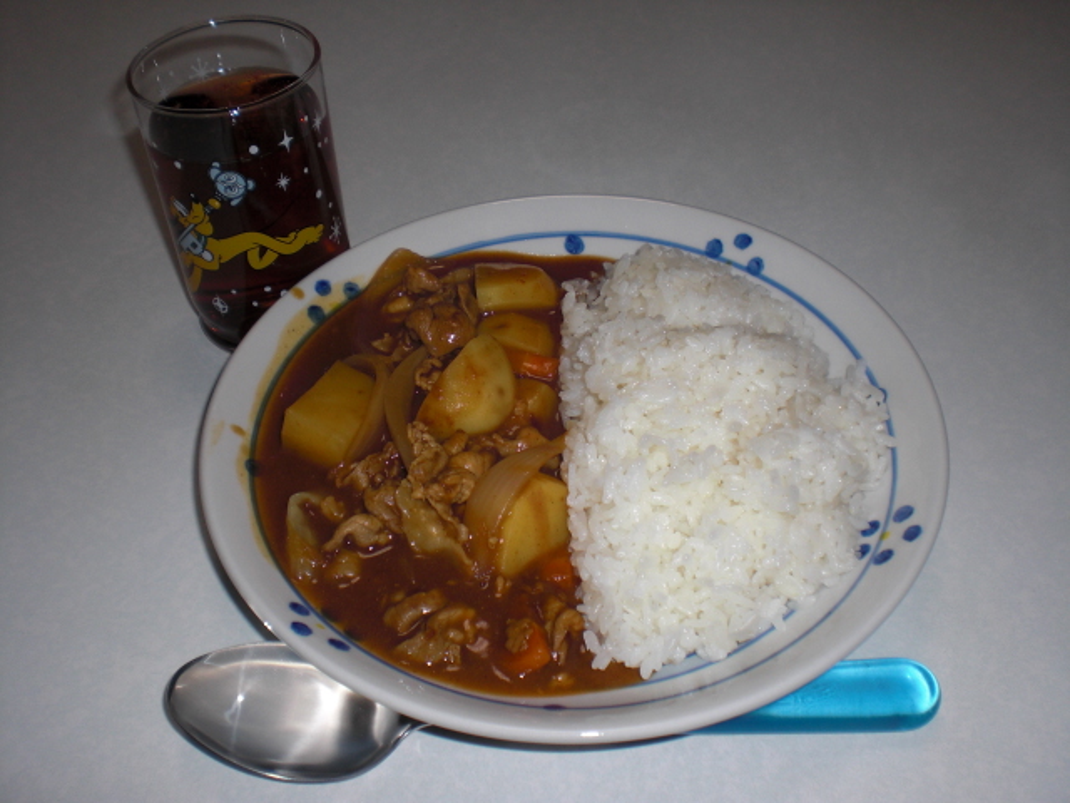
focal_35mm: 38
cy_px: 402
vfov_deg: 37.7
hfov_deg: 49.0
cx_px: 535
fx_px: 1175
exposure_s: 1/60
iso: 64
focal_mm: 6.3
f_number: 3.1
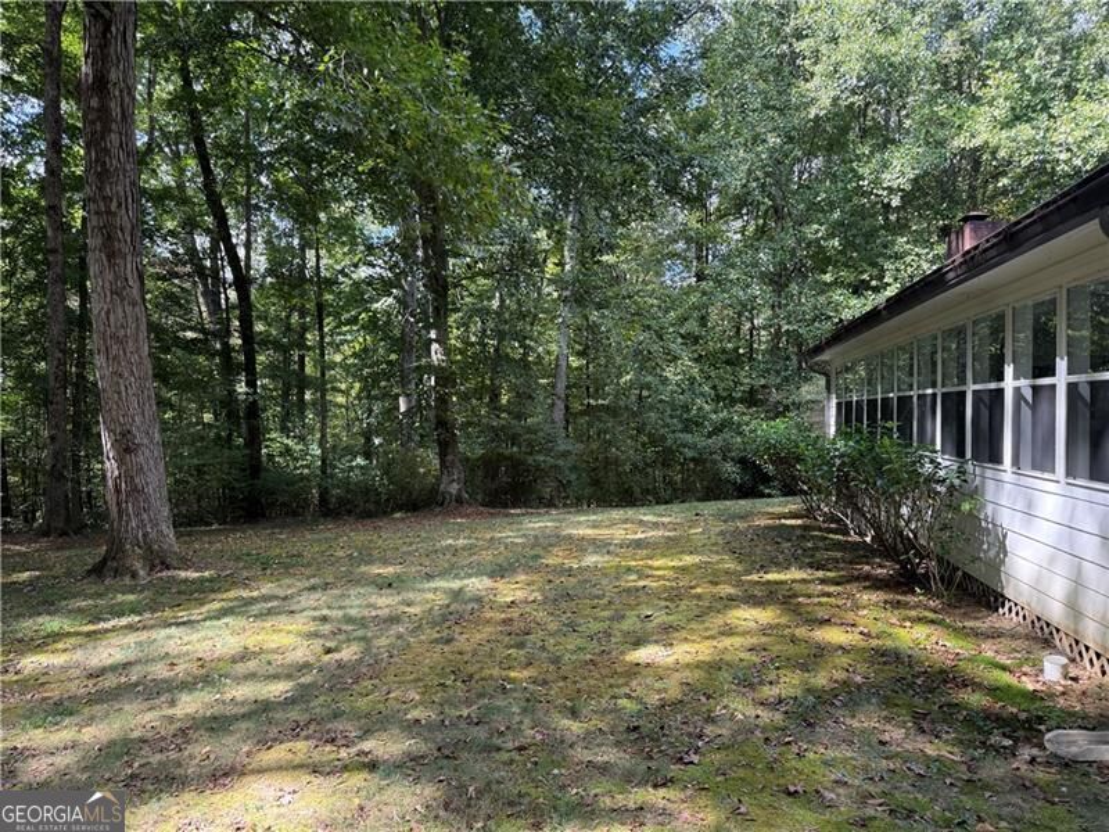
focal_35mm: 24
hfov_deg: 71.6
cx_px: 554
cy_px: 416
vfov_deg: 56.8
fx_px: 769
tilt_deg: +0.3
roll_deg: -1.7
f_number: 1.78
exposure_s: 1/325
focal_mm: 6.76
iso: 100
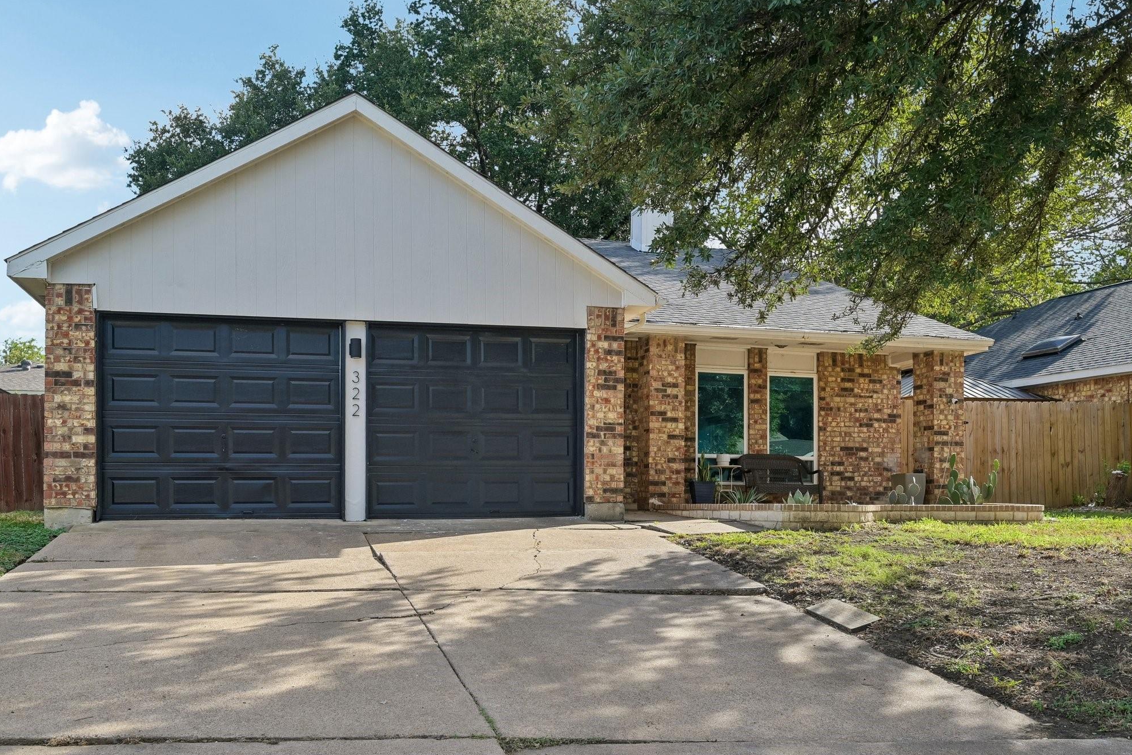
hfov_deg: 60.3
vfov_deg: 42.3
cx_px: 555
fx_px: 975
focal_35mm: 31
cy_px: 377
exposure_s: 1/500
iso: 400
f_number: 8
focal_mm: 30
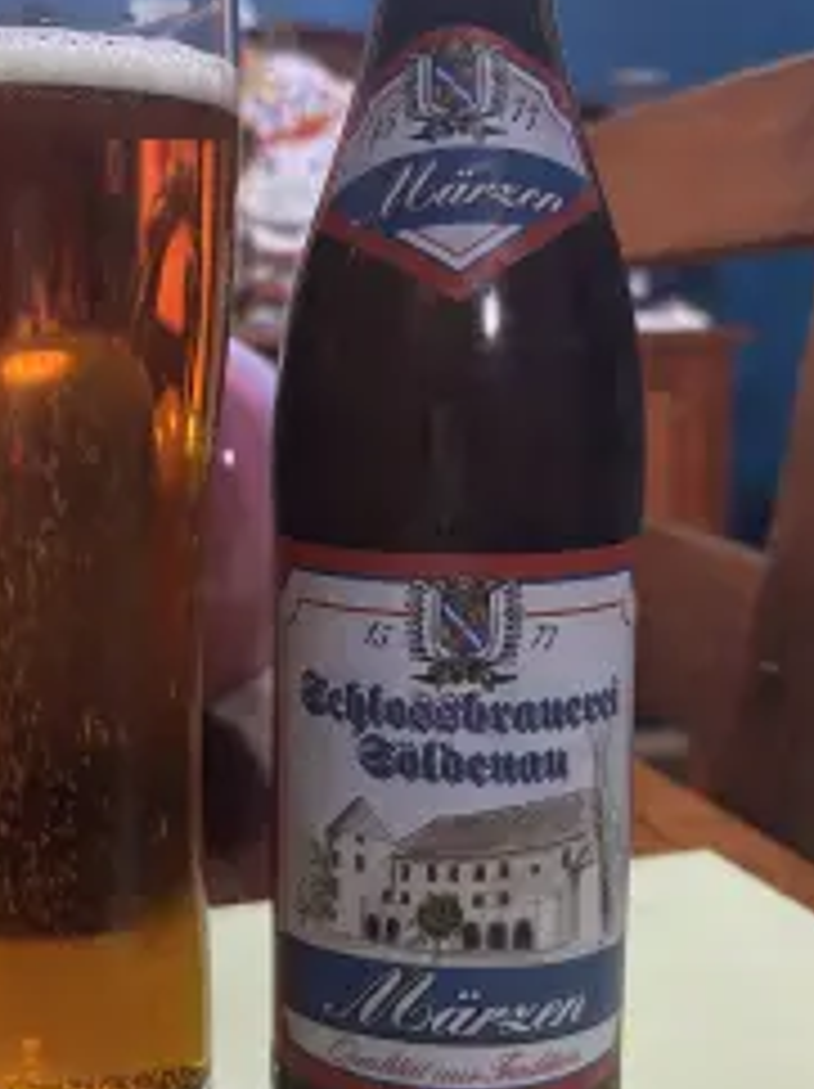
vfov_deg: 43.9
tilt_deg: -8.1
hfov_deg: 33.2
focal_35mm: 43
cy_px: 536
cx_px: 265
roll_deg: -0.7
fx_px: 1351
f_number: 1.6
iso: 500
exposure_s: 1/25
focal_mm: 5.96
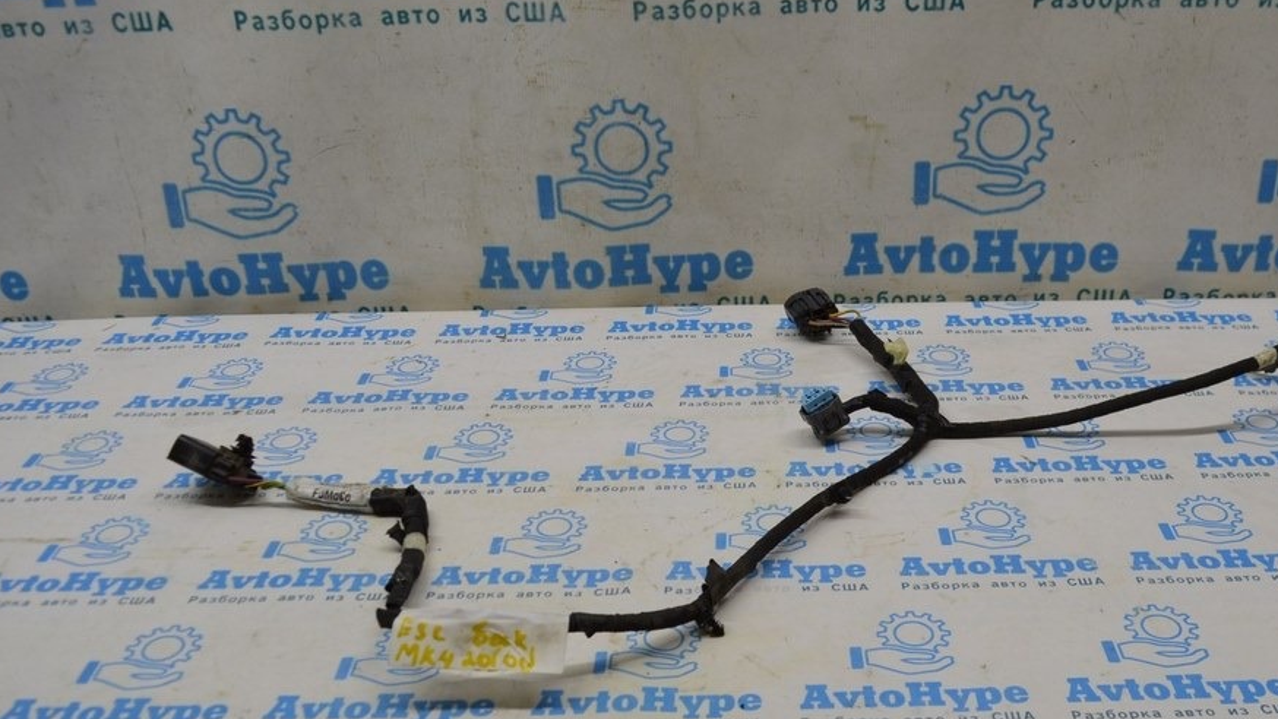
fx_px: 1309
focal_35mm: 39
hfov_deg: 51.8
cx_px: 737
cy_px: 410
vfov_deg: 30.7
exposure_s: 1/60
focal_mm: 21
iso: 400
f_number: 6.3
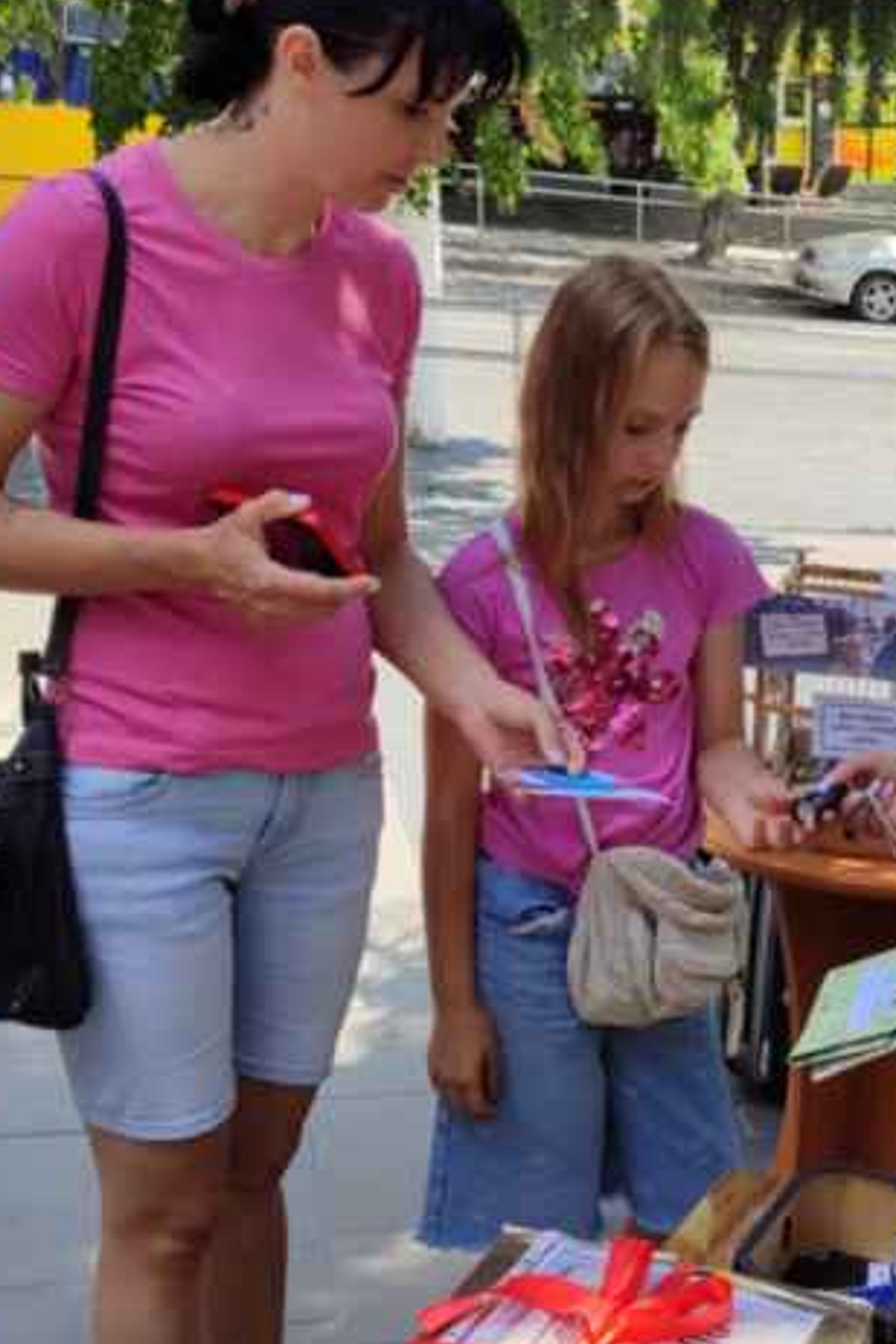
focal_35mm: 54
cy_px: 634
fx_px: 2016
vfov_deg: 36.9
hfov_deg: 24.5
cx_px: 753
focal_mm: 5.95
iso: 50
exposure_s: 1/367
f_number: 1.89
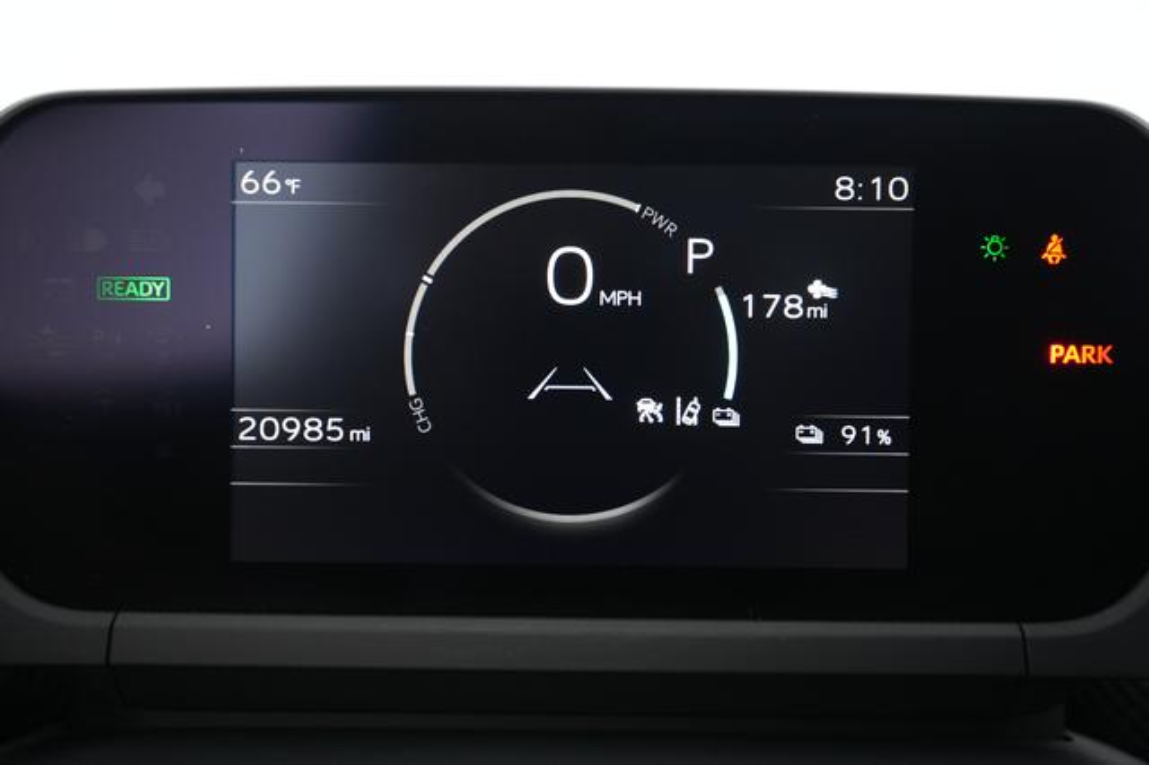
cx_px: 574
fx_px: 893
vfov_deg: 46.4
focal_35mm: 28
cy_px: 382
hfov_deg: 65.5
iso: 3200
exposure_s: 1/60
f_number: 2.8
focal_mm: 28
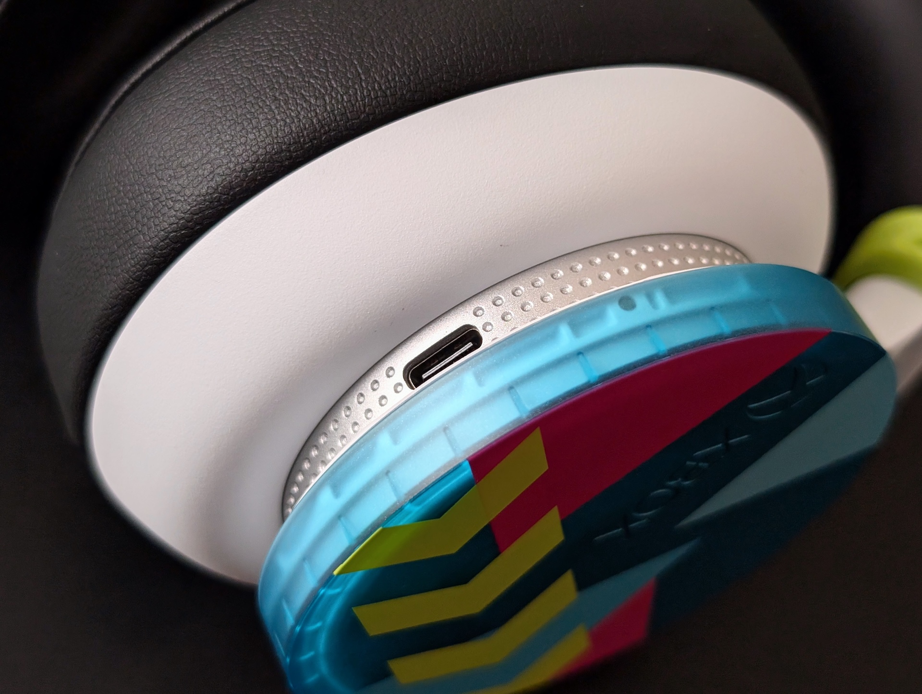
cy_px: 347
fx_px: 1307
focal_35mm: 49
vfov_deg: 29.8
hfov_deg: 38.9
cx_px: 461
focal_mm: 6.9
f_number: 1.68
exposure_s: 1/66
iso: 62
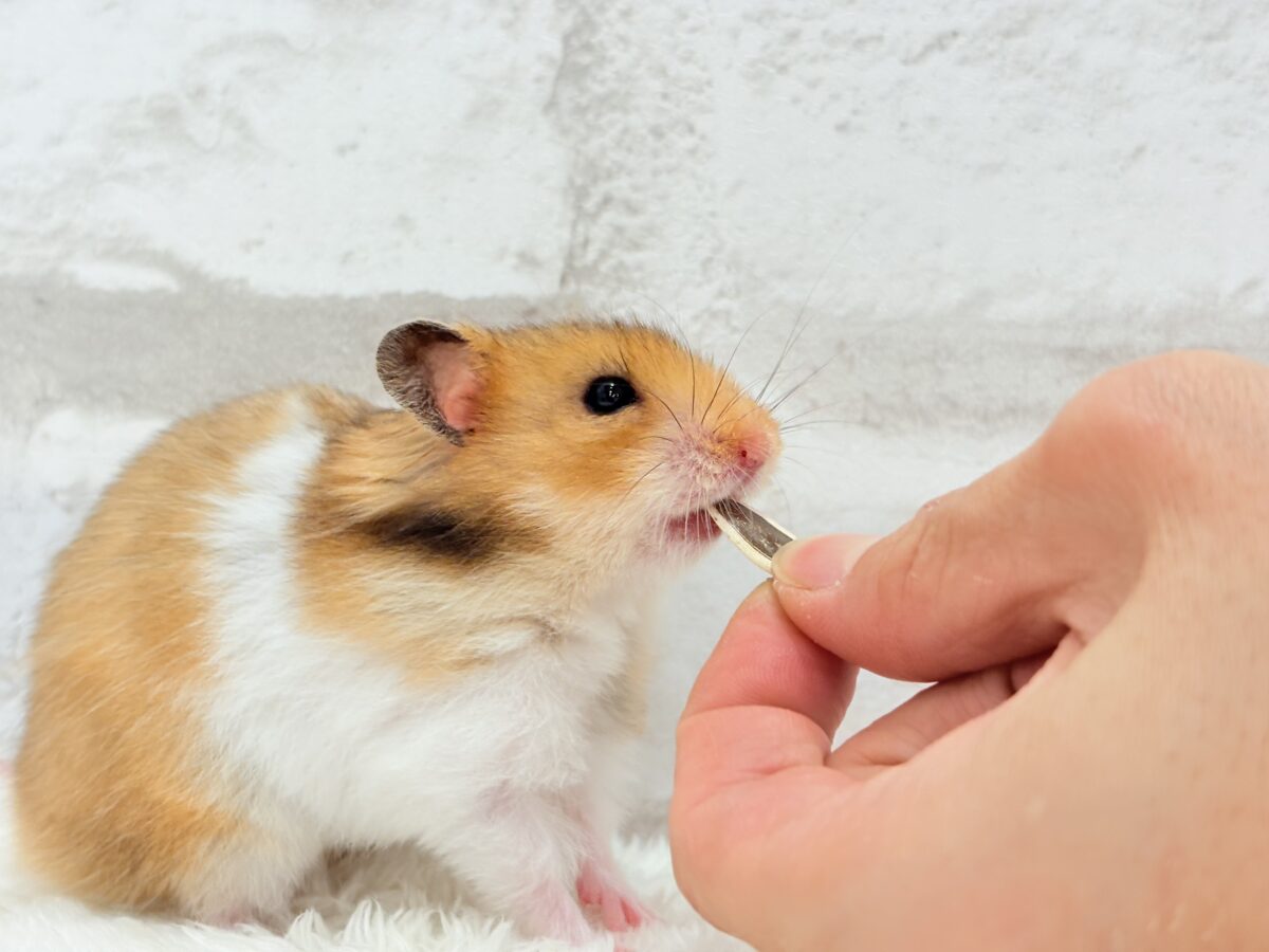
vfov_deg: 28.0
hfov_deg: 36.8
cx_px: 634
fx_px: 1906
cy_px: 476
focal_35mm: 52
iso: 100
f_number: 1.6
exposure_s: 1/100
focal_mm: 5.96
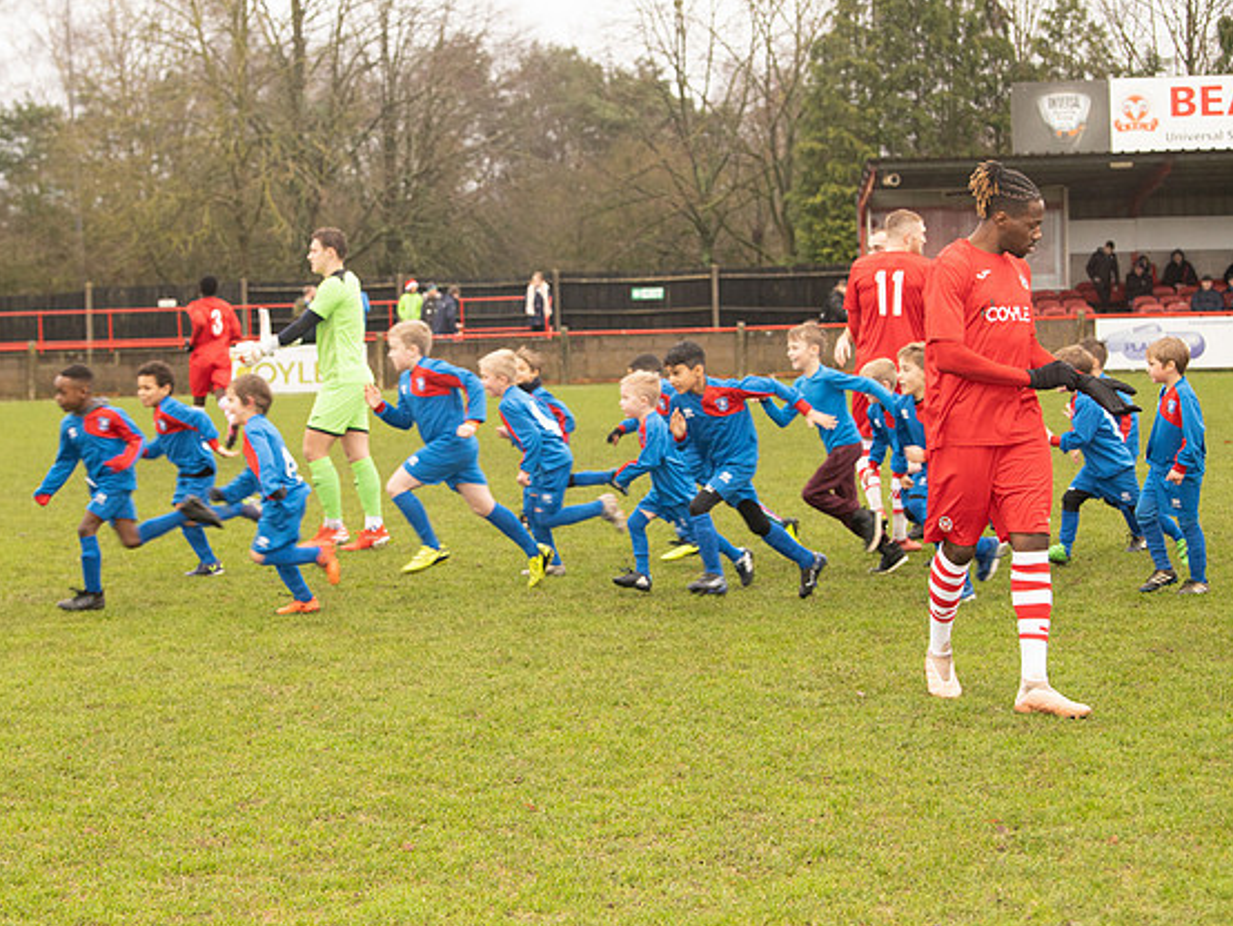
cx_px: 499
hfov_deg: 23.8
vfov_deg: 18.0
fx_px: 2922
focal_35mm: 82
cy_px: 494
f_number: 5
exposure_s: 1/250
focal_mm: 70
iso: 2000
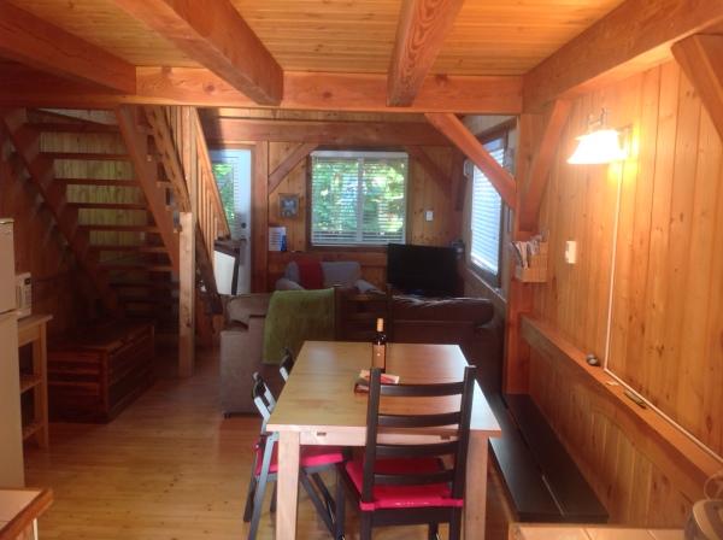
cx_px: 362
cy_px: 270
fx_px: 730
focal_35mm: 35
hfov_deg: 52.7
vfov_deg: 40.6
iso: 80
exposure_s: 1/15
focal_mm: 4.28
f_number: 2.4
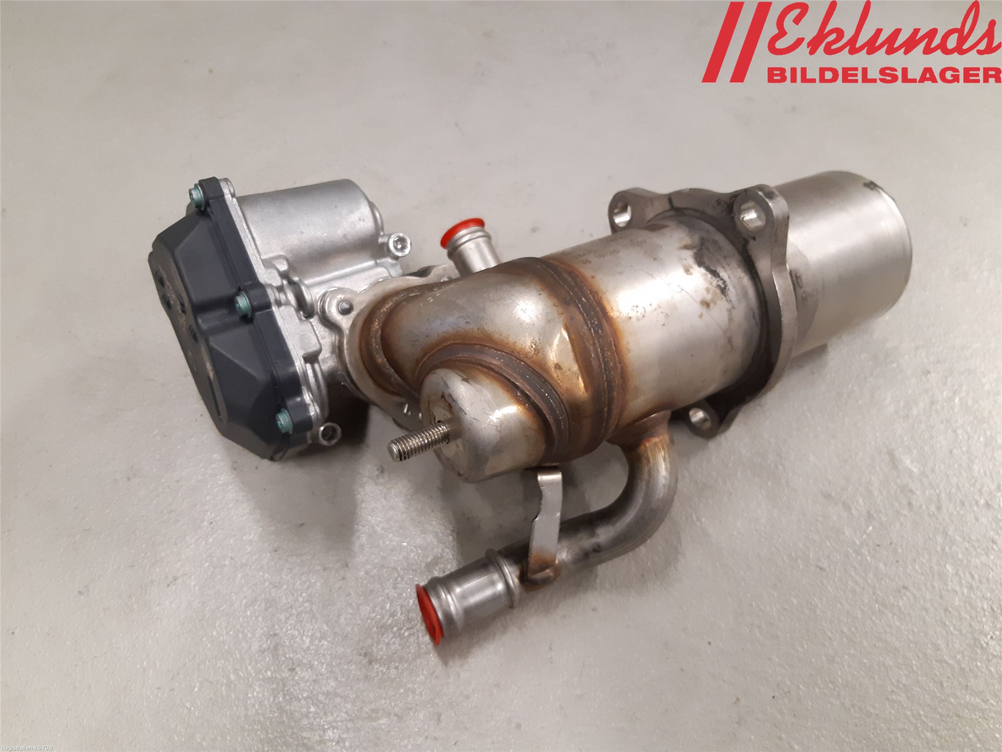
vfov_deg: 53.1
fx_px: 753
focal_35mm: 26
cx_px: 501
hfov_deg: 67.3
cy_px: 376
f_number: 1.7
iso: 200
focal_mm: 3.93
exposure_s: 1/50
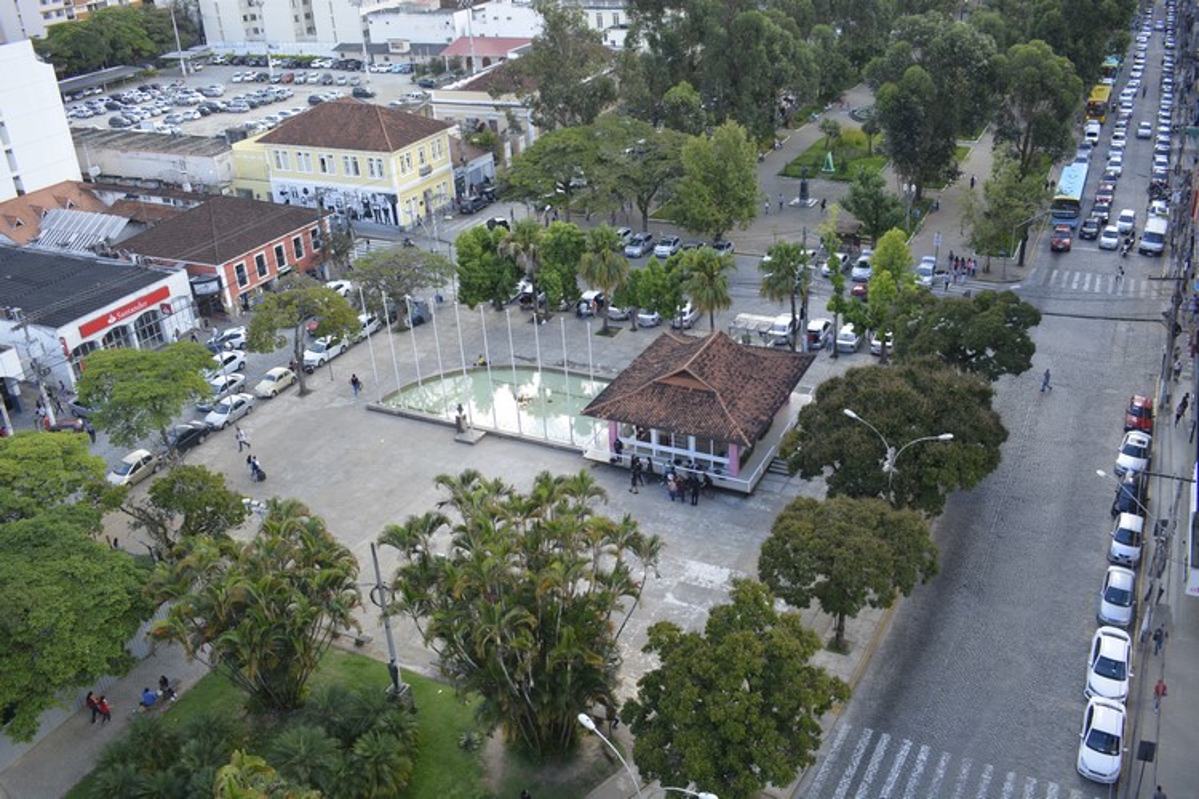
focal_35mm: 32
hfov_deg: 59.5
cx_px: 600
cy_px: 400
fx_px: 1049
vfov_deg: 41.7
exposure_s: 1/125
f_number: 5.6
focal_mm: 21
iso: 250
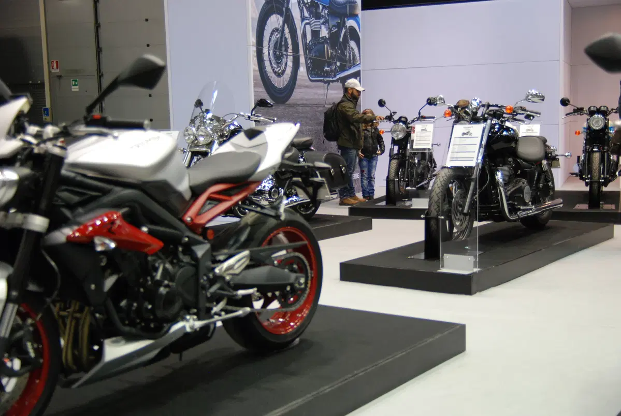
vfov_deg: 30.0
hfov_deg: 43.6
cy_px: 208
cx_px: 310
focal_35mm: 45
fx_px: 777
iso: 1000
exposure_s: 1/250
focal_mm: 30
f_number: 2.8
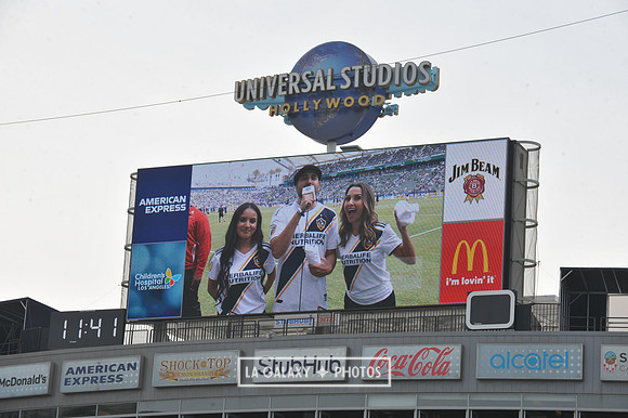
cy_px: 209
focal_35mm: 130
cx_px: 314
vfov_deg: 10.5
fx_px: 2266
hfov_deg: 15.8
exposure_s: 1/500
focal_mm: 130
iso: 250
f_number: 11
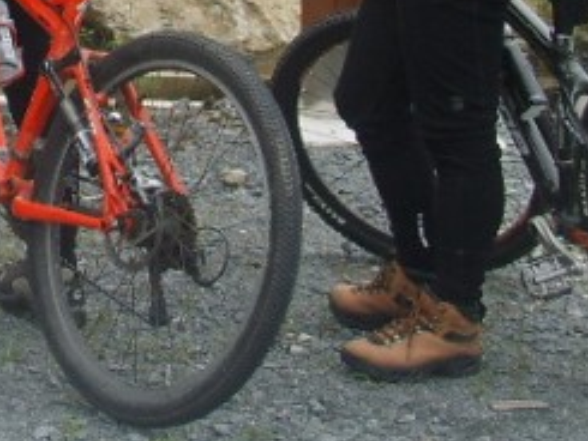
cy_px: -162
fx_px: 2430
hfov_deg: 13.4
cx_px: -127
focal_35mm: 143
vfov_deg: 10.1
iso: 50
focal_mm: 6.6
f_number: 3.5
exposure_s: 1/250
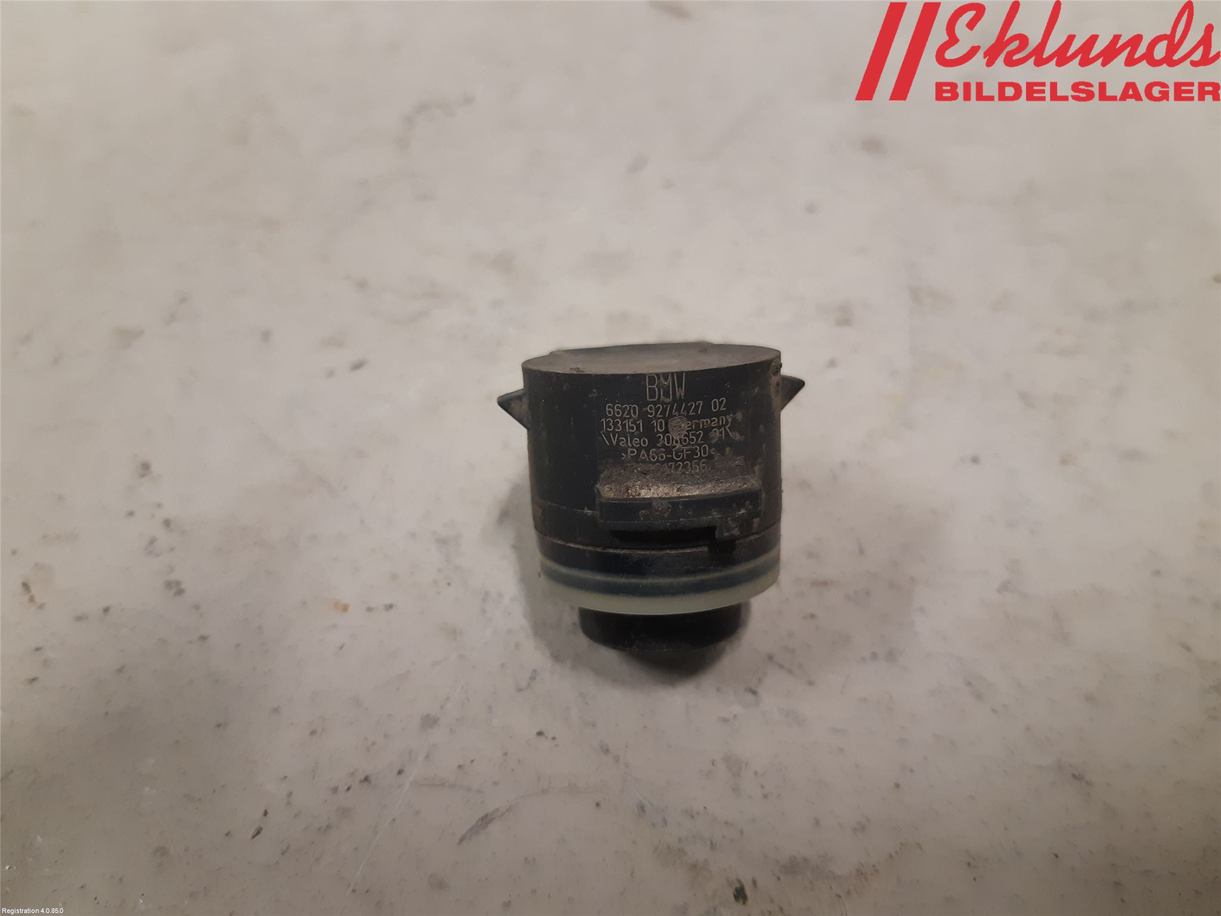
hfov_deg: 67.3
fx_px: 917
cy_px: 458
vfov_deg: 53.1
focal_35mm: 26
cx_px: 610
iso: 250
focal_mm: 3.93
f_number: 1.7
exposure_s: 1/50
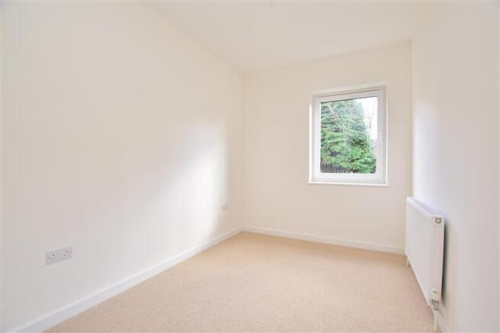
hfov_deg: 100.4
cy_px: 166
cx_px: 250
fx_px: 208
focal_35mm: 15
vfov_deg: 77.3
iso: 400
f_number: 5.6
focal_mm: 10
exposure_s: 1/50
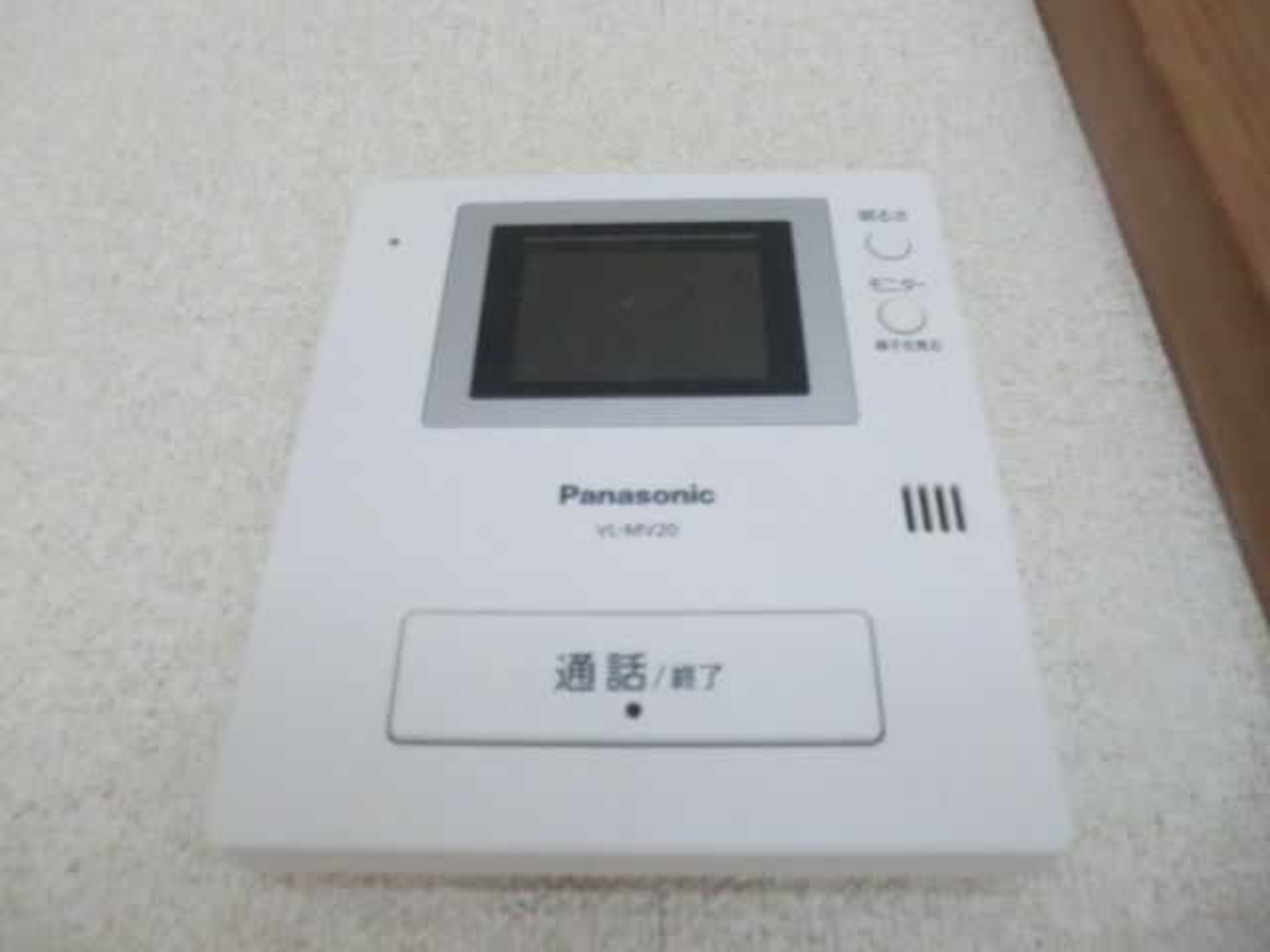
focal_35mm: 24
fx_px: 881
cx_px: 635
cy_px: 476
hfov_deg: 71.6
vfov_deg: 56.8
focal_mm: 4.3
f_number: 3.2
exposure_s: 1/5
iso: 800
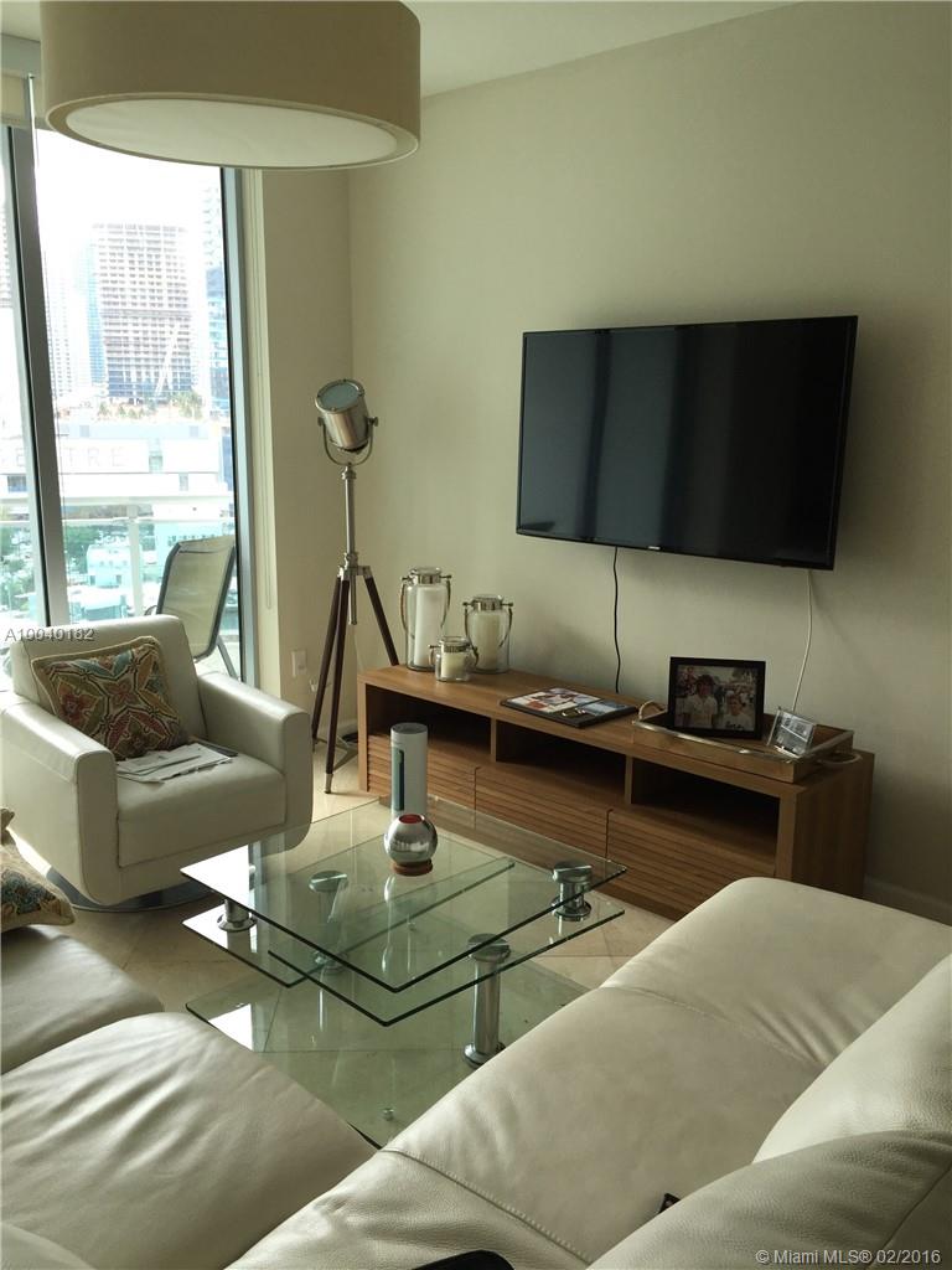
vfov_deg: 61.7
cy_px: 635
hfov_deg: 48.2
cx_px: 476
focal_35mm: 29
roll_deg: -0.8
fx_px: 1063
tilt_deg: -11.9
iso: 32
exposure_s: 1/120
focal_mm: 4.15
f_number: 2.2
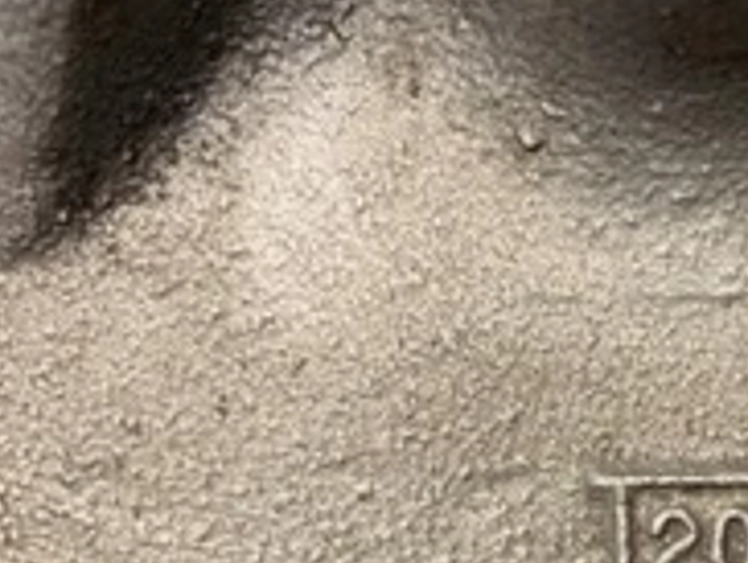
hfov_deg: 31.6
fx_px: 1233
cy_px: 460
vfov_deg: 25.2
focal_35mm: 57
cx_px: 719
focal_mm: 4.25
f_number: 1.8
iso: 160
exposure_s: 1/60
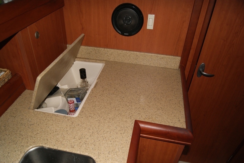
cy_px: 82
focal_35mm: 27
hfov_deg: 67.3
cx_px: 122
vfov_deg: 48.0
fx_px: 183
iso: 400
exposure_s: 1/60
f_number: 5.6
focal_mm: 18
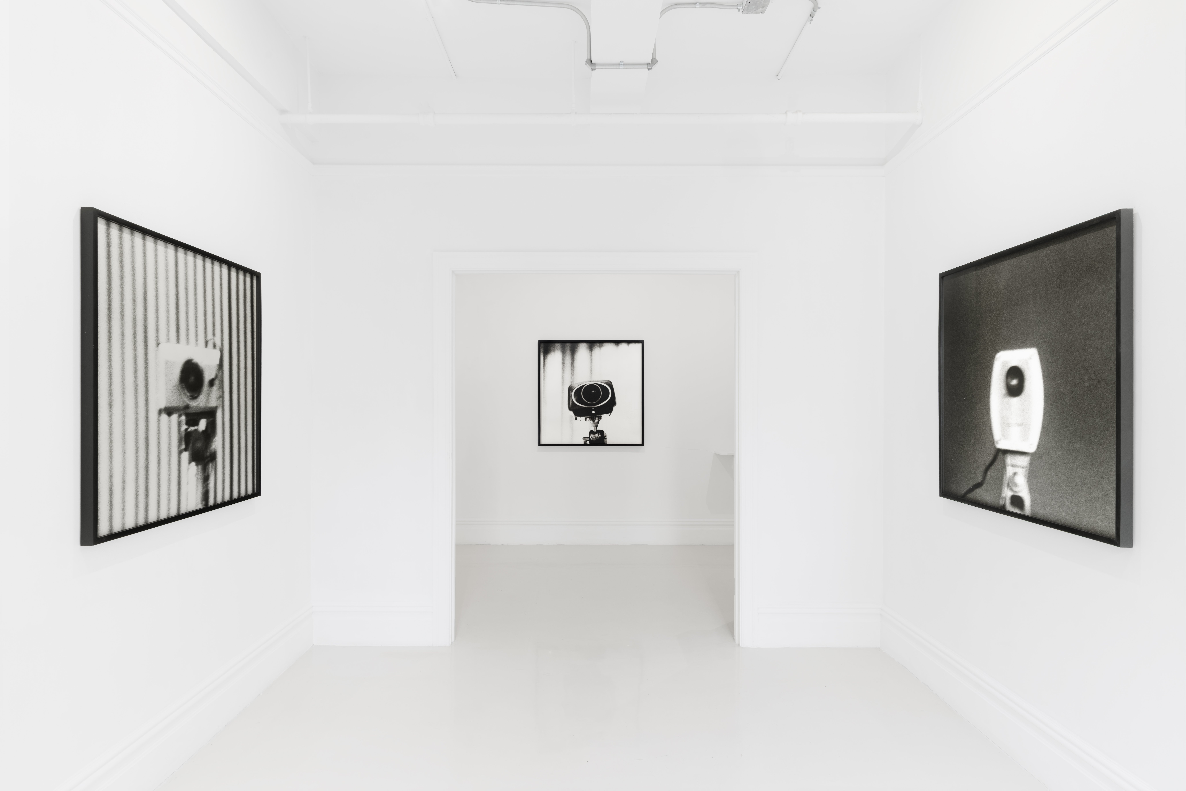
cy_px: 396
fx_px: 659
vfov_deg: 61.9
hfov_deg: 84.0
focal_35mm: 20
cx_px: 593
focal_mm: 20
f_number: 11
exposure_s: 1/2.5
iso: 100
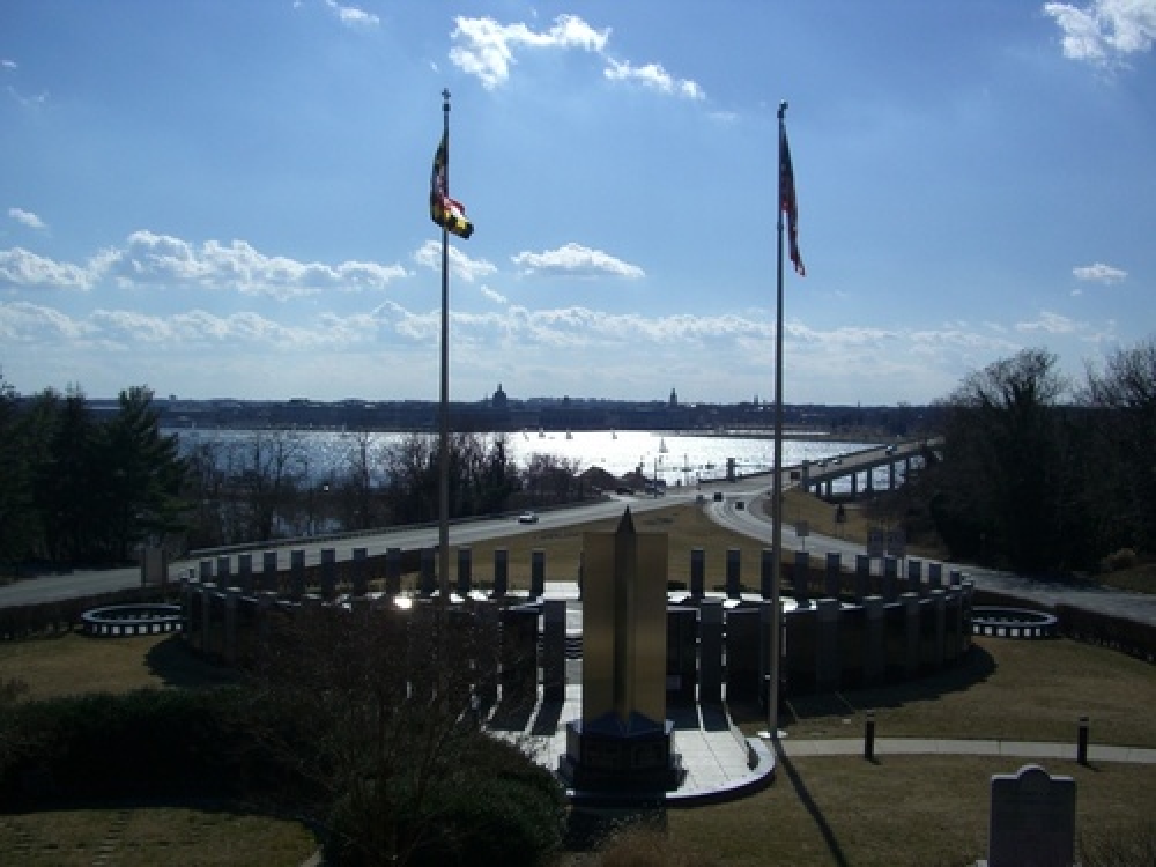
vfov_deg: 37.7
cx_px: 578
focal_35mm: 38
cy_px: 434
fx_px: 1269
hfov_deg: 49.0
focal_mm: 7.9
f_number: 5.6
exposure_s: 1/1000
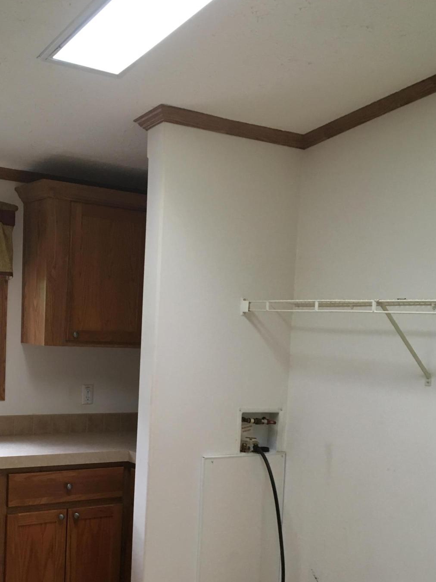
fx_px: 722
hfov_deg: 33.4
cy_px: 406
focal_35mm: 43
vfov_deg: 43.0
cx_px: 158
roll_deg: -2.5
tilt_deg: -6.9
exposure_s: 1/30
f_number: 2.2
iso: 100
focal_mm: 4.15
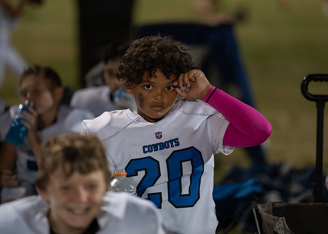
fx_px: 1415
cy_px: 109
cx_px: 173
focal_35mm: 152
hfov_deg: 13.2
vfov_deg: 9.5
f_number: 1.8
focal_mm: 135
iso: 1600
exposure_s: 1/400
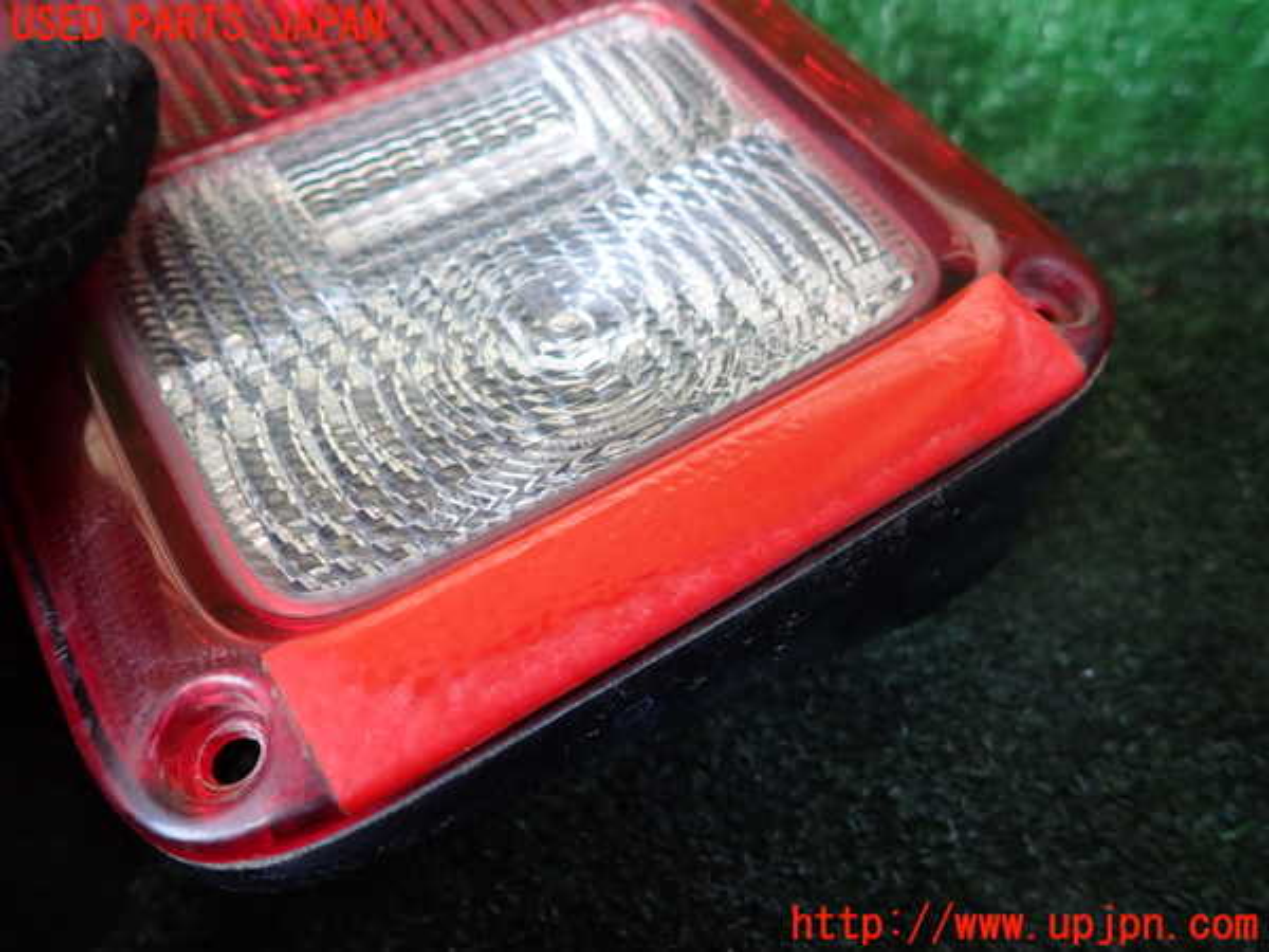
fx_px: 916
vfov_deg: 54.9
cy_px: 476
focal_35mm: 25
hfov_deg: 69.4
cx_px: 634
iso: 200
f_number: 2
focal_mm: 4.5
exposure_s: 1/40
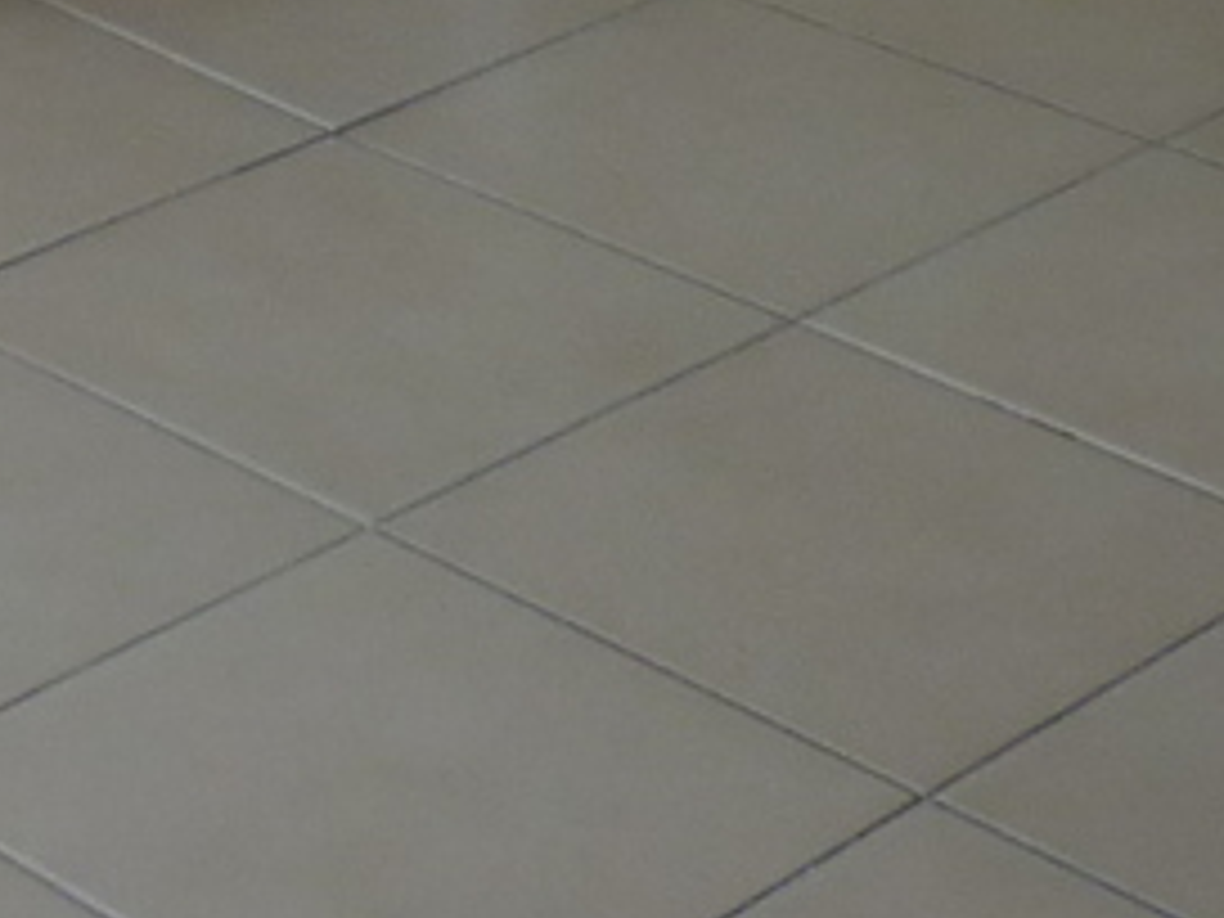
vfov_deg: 8.5
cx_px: -171
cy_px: -1764
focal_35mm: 147
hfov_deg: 13.1
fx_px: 5198
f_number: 3.3
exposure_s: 1/40
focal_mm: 4.1
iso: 80
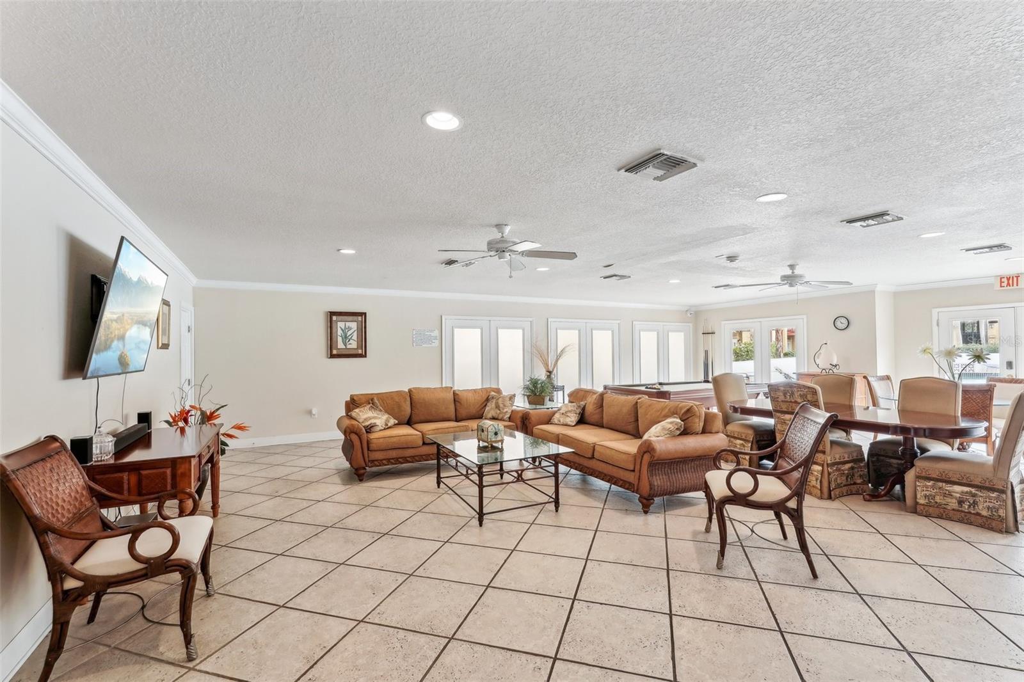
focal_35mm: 16
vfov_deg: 73.7
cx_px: 512
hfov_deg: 96.7
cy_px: 341
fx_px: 455
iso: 400
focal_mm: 16
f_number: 8
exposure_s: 1/10
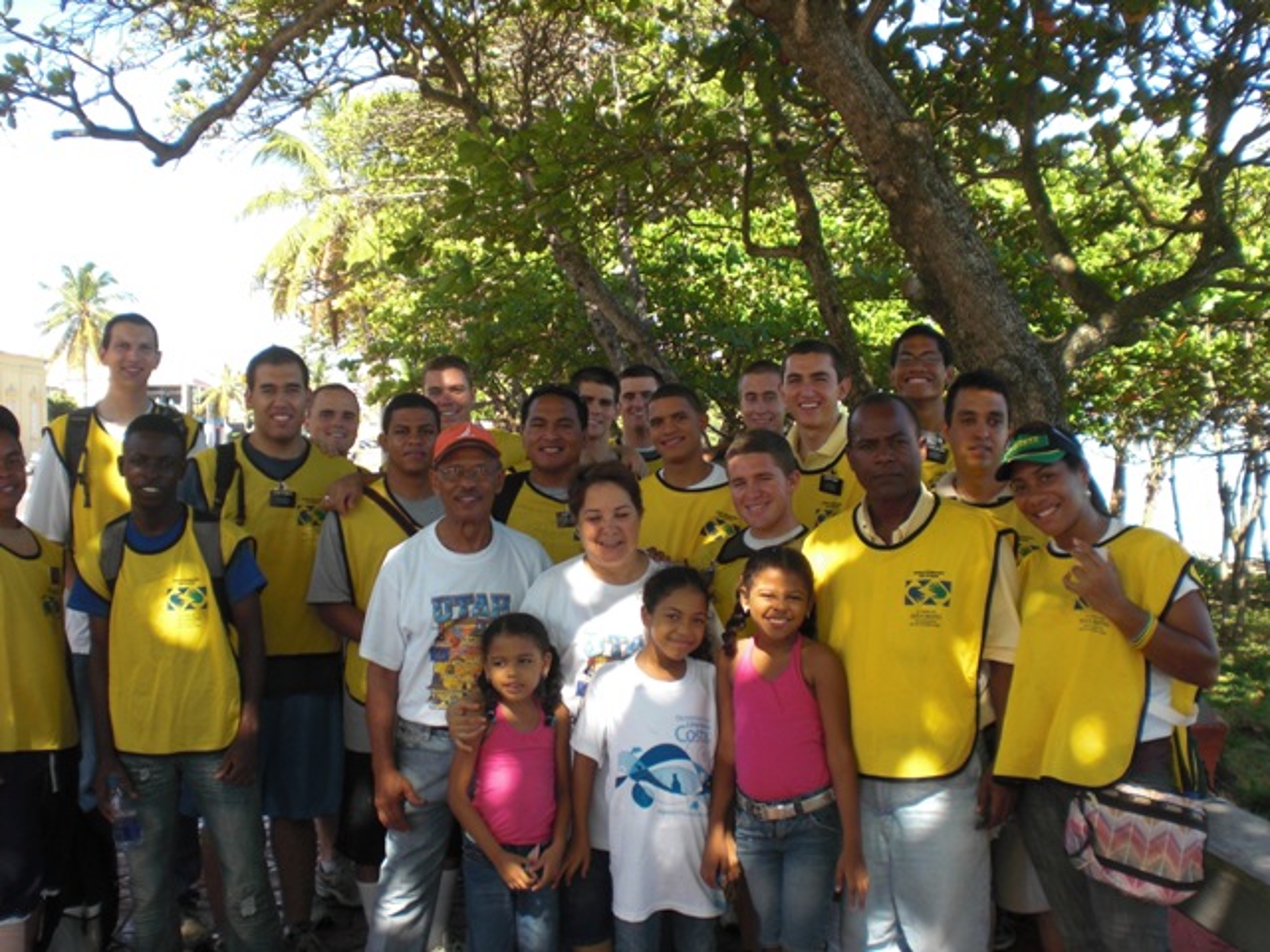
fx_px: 1394
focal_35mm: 38
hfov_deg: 49.0
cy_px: 476
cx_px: 635
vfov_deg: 37.7
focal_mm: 6.3
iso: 64
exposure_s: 1/200
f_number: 3.1
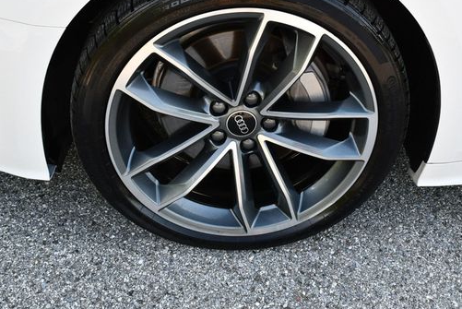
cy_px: 125
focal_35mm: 46
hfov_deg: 42.7
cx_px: 234
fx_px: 591
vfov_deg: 29.2
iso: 360
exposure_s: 1/250
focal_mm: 18
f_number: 5.6
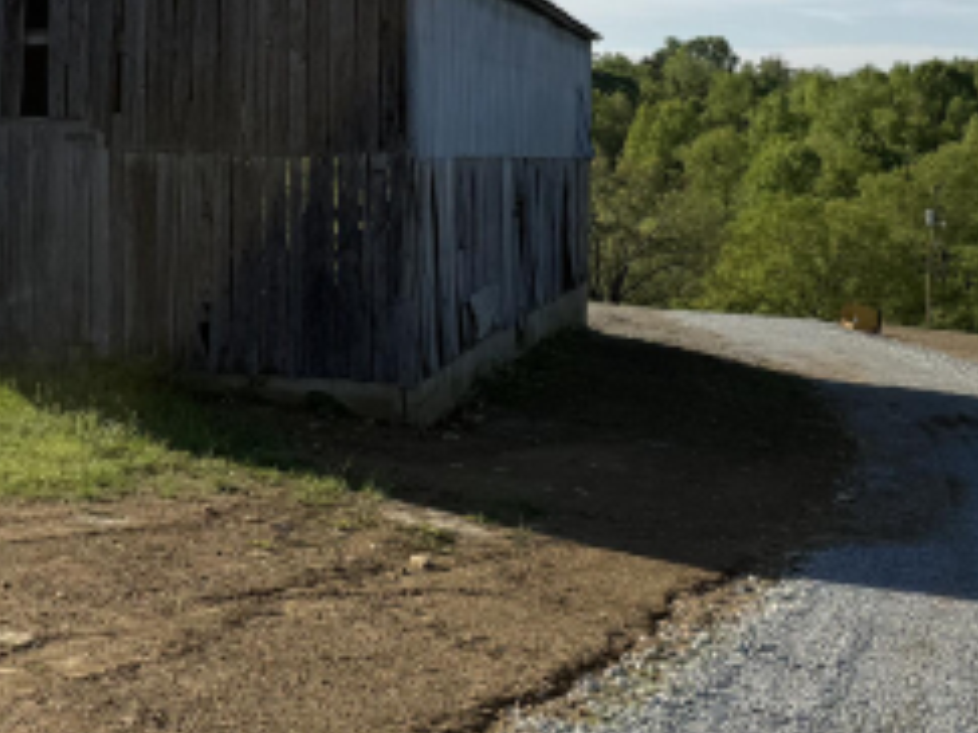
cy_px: 129
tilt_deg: -1.0
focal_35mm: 66
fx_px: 1864
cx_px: 127
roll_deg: -1.3
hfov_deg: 28.4
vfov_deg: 21.9
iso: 80
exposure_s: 1/5319
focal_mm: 6.76
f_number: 1.78
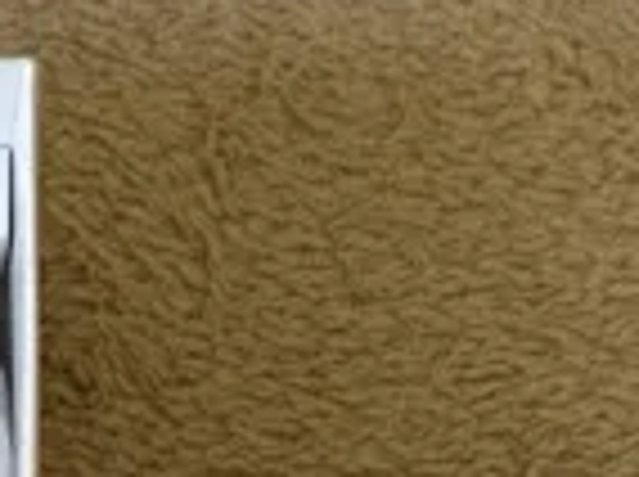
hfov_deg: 8.9
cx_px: -369
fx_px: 3999
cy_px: 1058
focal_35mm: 217
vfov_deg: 6.6
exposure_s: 1/162
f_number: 1.78
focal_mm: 6.76
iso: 80
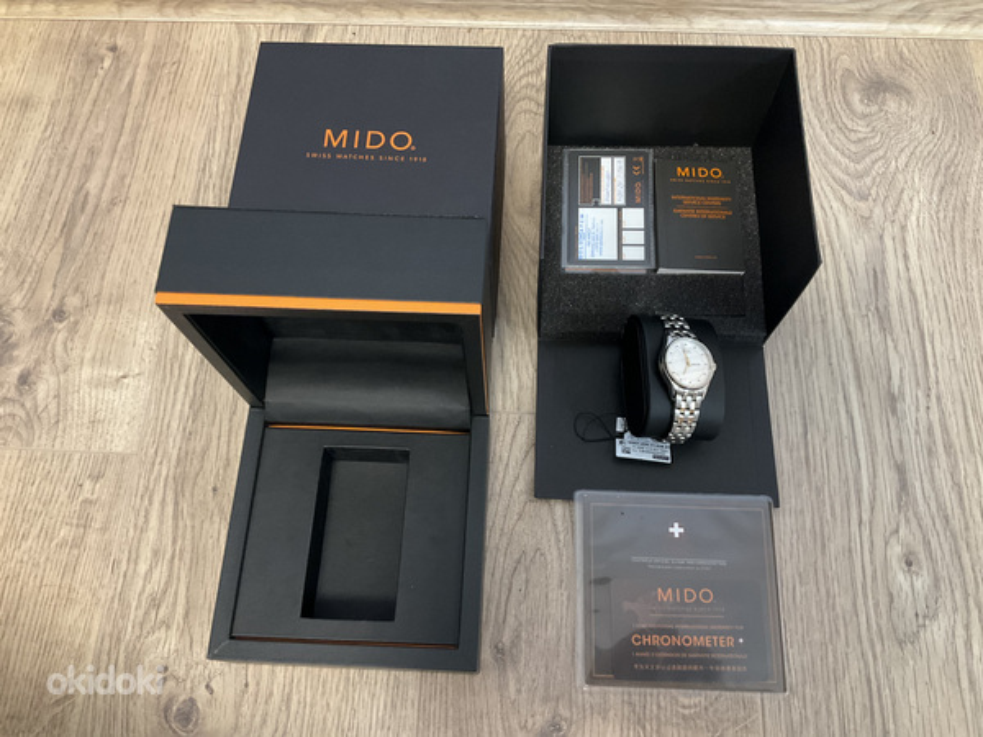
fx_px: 824
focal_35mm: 29
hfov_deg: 61.7
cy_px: 368
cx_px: 492
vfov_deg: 48.2
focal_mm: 3
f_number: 1.8
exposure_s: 1/25
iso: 250
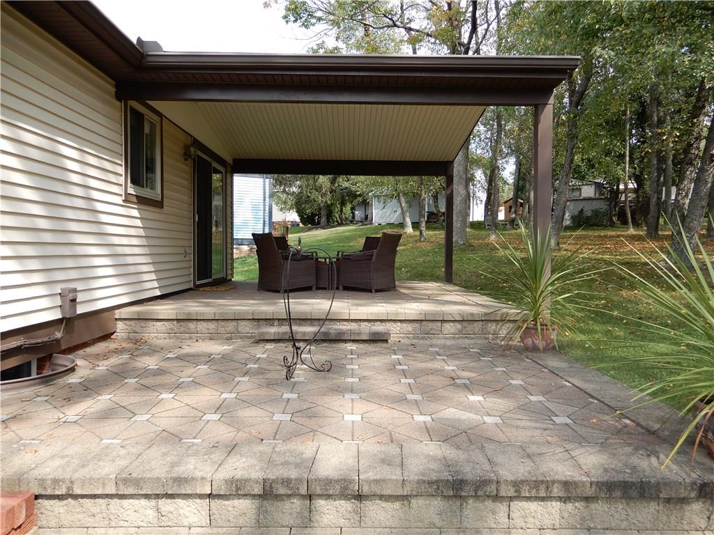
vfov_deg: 56.8
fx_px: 495
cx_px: 357
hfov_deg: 71.6
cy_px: 268
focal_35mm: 24
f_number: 3.4
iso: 80
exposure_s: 1/250
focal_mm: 4.3
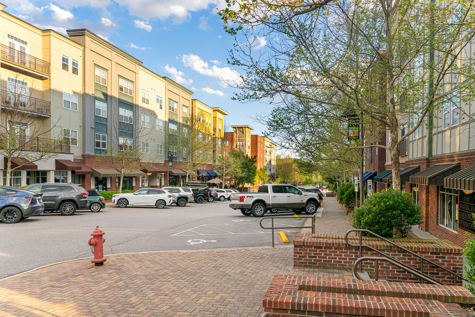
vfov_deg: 53.1
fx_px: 317
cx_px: 238
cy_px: 158
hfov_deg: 73.7
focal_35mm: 24
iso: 250
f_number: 8
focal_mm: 24
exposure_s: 1/250
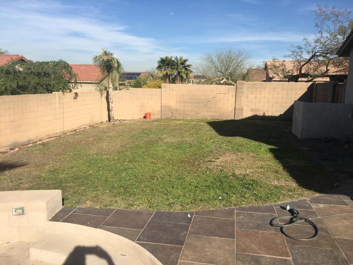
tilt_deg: -9.4
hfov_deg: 61.7
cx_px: 176
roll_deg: -0.8
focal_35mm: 29
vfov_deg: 48.2
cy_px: 132
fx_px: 296
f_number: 2.2
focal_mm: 4.15
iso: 25
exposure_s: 1/1876
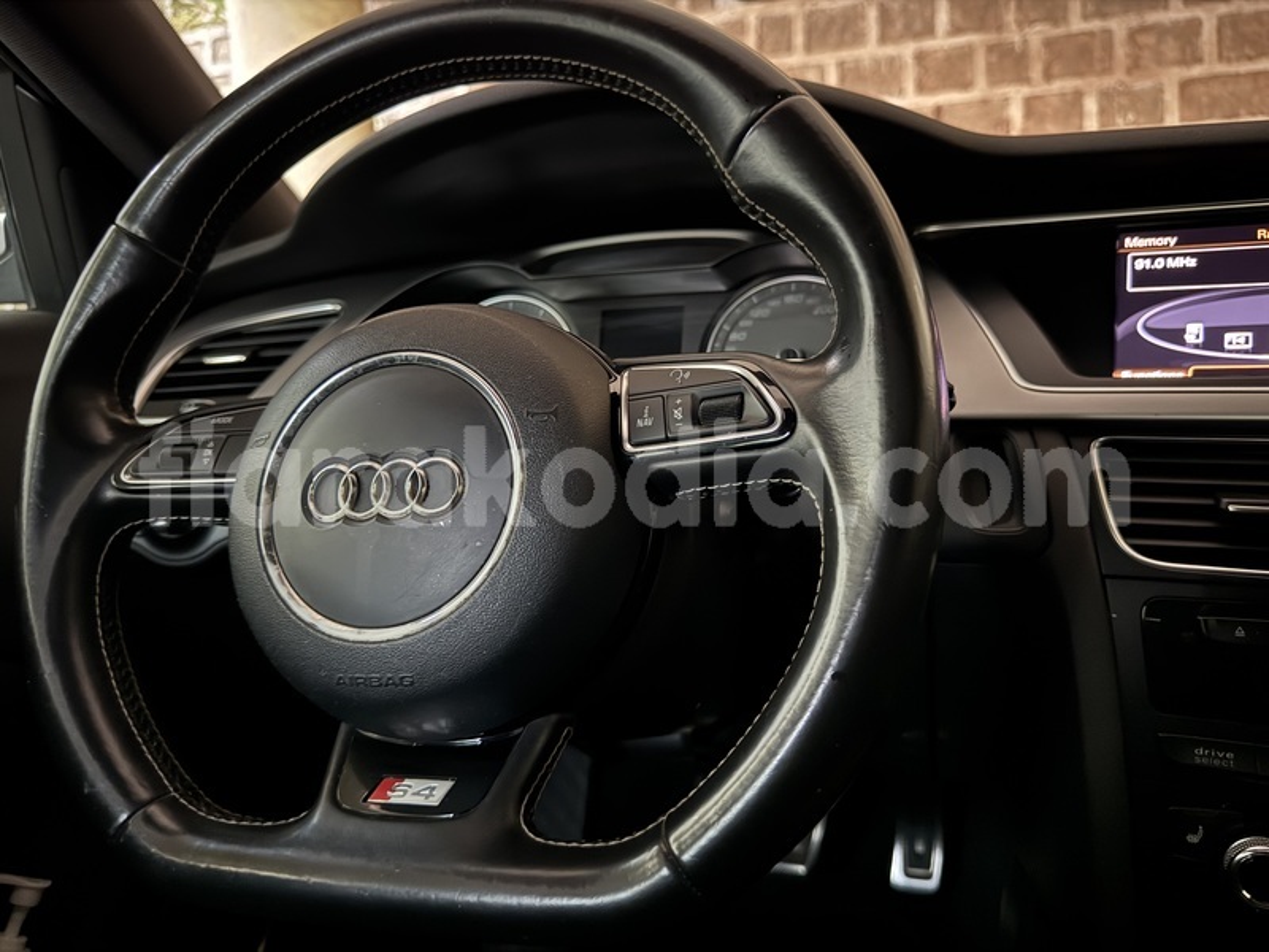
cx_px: 634
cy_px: 476
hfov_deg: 71.6
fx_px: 880
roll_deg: +3.7
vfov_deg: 56.8
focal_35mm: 24
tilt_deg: -10.3
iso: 2500
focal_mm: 6.76
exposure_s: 1/9
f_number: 1.78
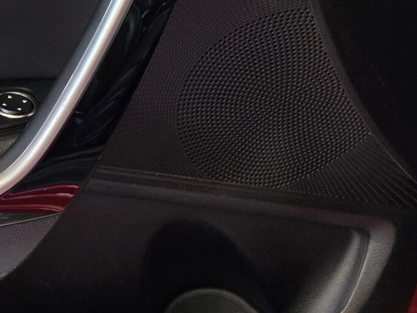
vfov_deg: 16.8
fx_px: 1048
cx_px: -154
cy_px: 50
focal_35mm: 87
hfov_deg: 20.2
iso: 400
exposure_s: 1/97.9
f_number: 1.4
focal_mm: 6.5
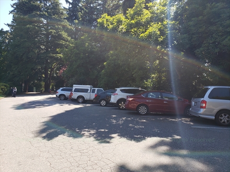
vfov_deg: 53.1
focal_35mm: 26
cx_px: 115
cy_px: 86
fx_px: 173
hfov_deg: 67.3
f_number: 2.4
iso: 50
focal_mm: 4.3
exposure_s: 1/491
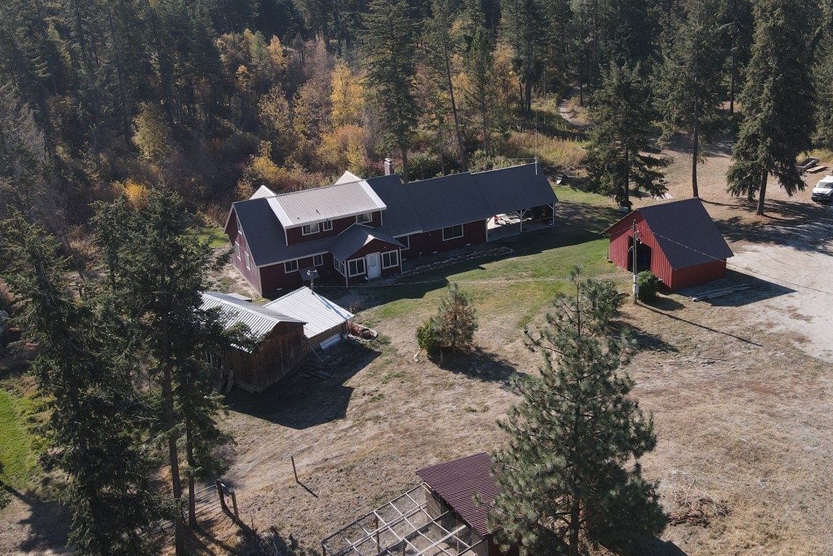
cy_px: 222
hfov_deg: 53.5
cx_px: 547
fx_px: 810
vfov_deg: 37.7
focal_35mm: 35
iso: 100
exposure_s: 1/400
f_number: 2.8
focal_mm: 4.5
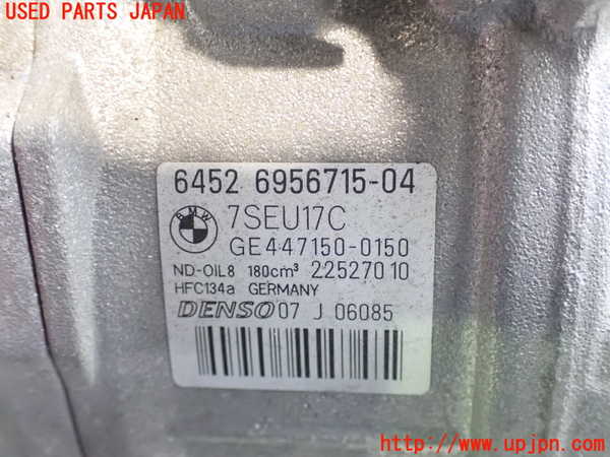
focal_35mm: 44
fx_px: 775
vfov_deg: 32.9
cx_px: 305
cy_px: 228
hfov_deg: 42.9
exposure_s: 1/30
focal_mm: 7.84
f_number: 2.9
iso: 1600
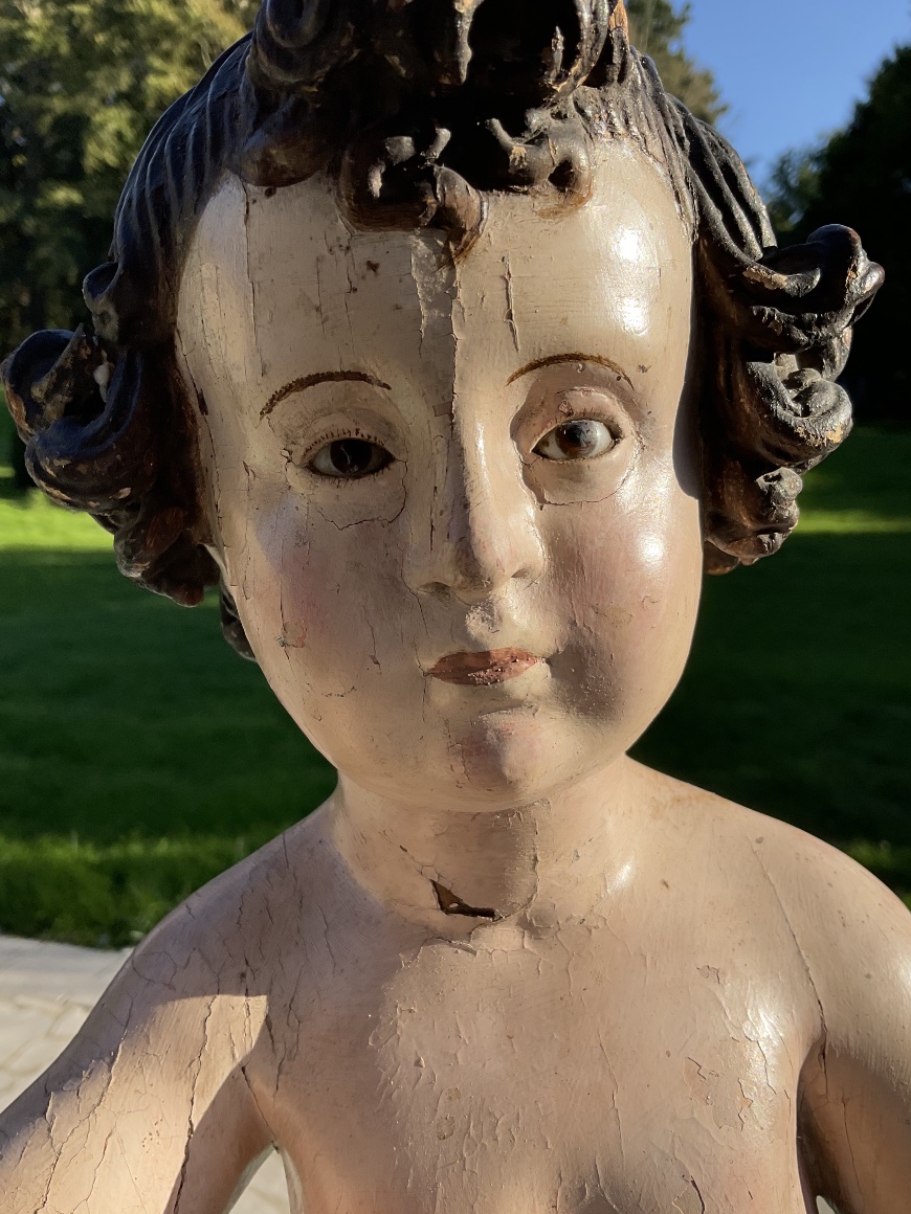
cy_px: 589
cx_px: 462
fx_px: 1053
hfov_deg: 46.8
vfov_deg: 60.0
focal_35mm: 30
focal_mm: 3
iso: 16
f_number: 1.8
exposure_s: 1/1451
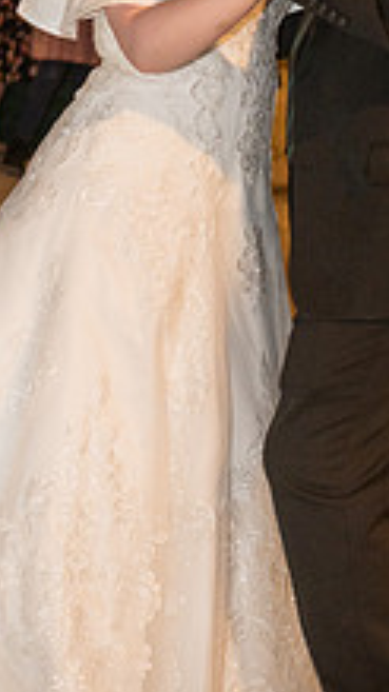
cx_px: 308
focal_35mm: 142
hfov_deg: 8.5
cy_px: 190
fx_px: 2607
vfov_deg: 15.1
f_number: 4
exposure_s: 1/100
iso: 3200
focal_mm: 66
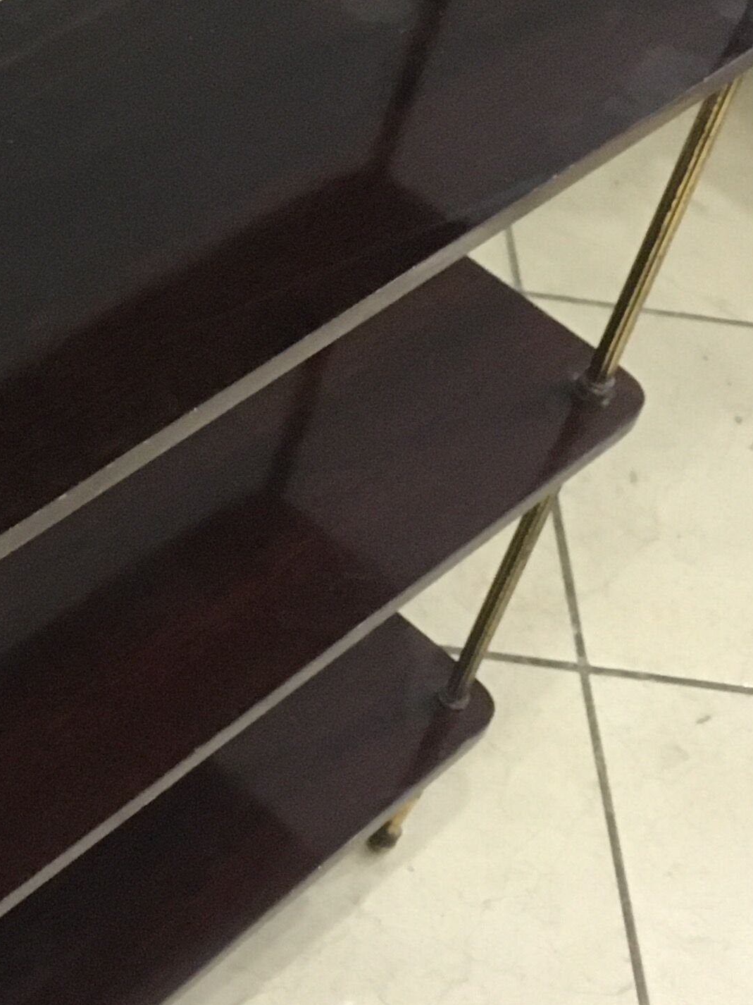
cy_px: 224
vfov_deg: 23.5
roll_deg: -10.8
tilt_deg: -42.2
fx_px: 2379
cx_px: 2
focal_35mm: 82
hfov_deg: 17.6
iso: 250
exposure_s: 1/17
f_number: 2.2
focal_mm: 4.15
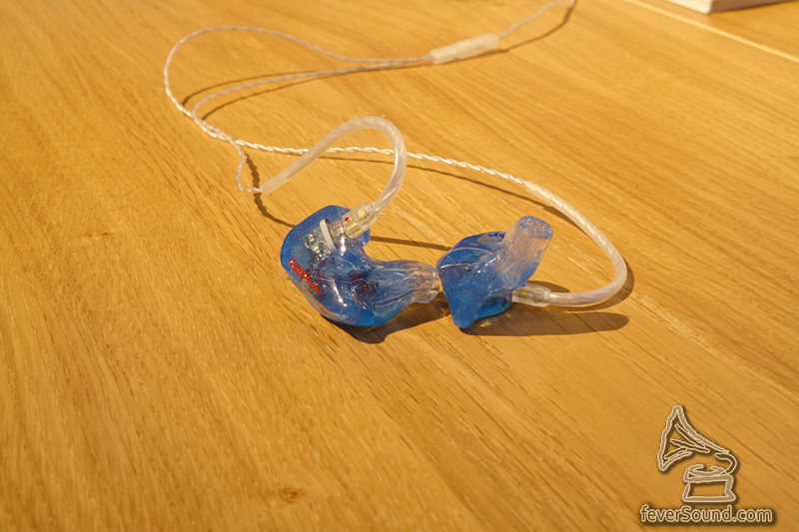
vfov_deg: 23.0
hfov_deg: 33.9
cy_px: 266
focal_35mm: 59
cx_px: 400
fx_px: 1309
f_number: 8
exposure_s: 1/2.5
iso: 125
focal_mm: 21.48
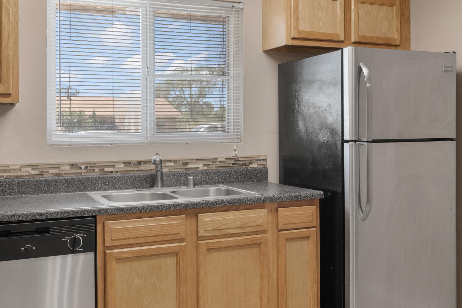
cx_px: 212
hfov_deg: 48.4
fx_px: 513
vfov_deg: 33.4
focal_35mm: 40
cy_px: 138
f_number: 9
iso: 320
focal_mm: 20
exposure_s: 1/2.5
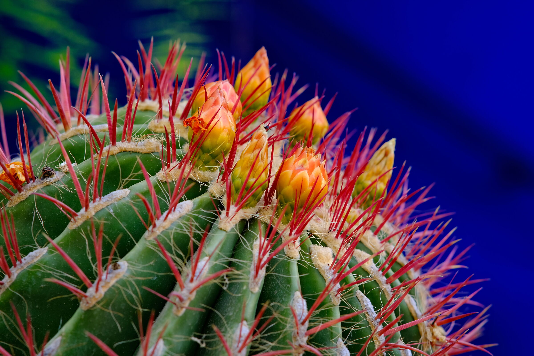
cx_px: 267
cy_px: 178
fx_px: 1899
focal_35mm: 128
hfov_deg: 16.0
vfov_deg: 10.7
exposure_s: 1/100
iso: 160
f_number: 4
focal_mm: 85
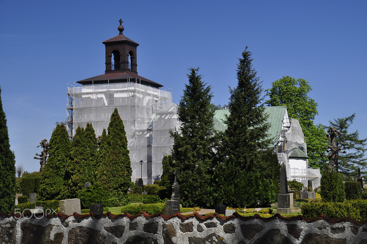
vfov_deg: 21.5
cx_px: 184
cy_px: 122
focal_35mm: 63
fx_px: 642
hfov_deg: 31.9
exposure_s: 1/250
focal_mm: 42
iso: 200
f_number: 8
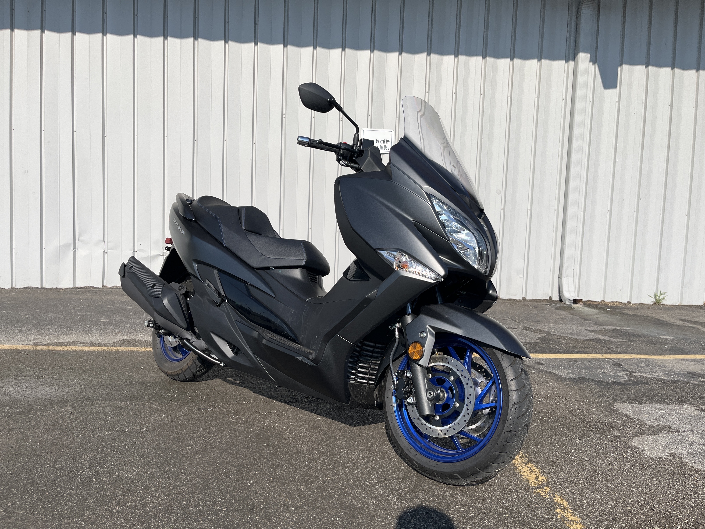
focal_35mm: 26
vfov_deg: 53.1
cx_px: 352
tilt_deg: -5.4
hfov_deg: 67.3
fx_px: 530
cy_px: 264
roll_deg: -2.8
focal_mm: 5.1
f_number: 1.6
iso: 50
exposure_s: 1/4310
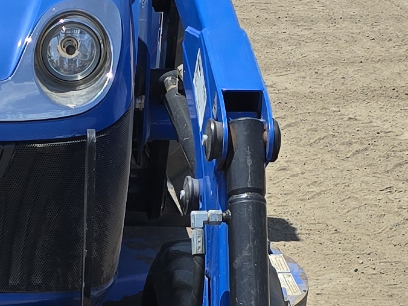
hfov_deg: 14.2
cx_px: -38
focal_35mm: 136
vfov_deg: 10.7
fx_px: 1603
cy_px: 355
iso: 12
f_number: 1.7
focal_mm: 6.3
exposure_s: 1/909
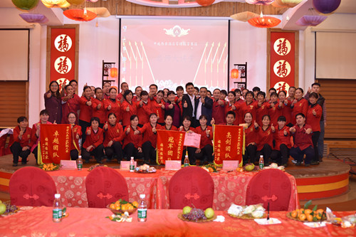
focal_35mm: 36
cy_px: 118
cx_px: 178
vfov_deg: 36.8
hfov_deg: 53.1
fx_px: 356
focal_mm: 24
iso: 400
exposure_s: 1/60
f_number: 2.8
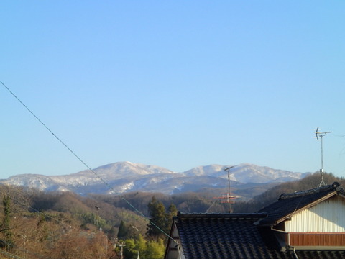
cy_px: 130
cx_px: 172
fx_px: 997
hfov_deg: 19.6
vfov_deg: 14.8
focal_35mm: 100
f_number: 4.9
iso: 100
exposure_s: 1/320
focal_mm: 18
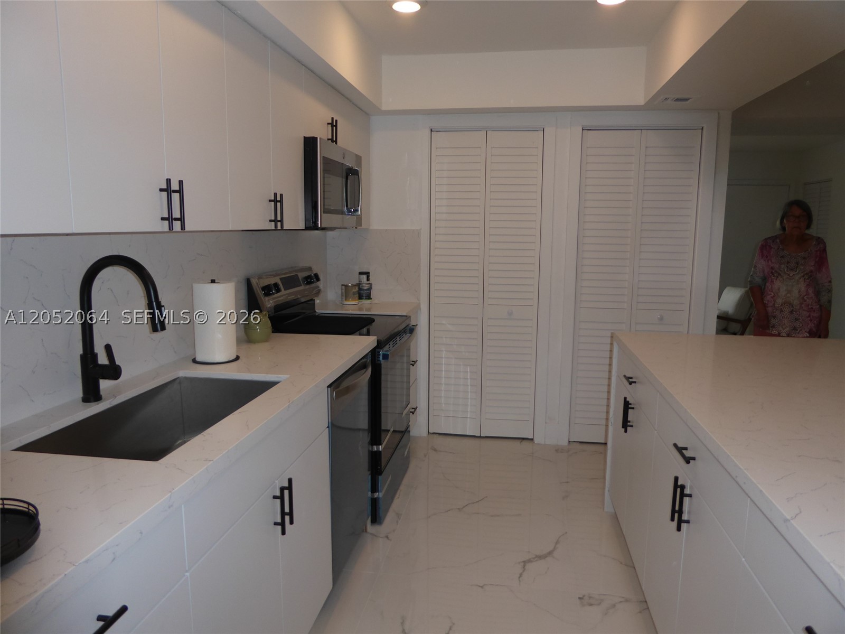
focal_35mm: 24
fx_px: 586
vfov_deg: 56.8
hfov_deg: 71.6
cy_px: 317
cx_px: 422
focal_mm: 4.3
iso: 100
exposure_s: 1/60
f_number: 3.3
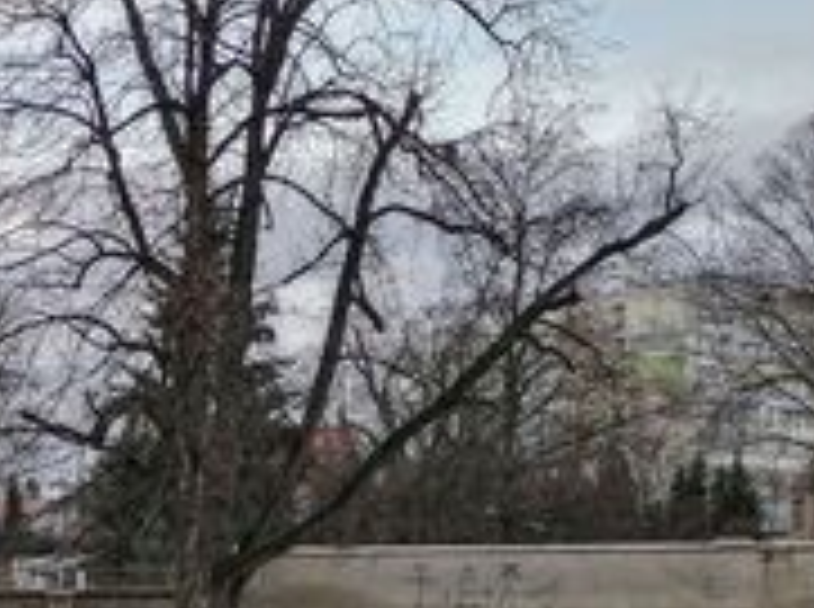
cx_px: -324
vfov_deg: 15.1
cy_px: 658
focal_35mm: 95
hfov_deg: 18.8
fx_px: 2230
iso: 50
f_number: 1.8
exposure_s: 1/272
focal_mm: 5.3
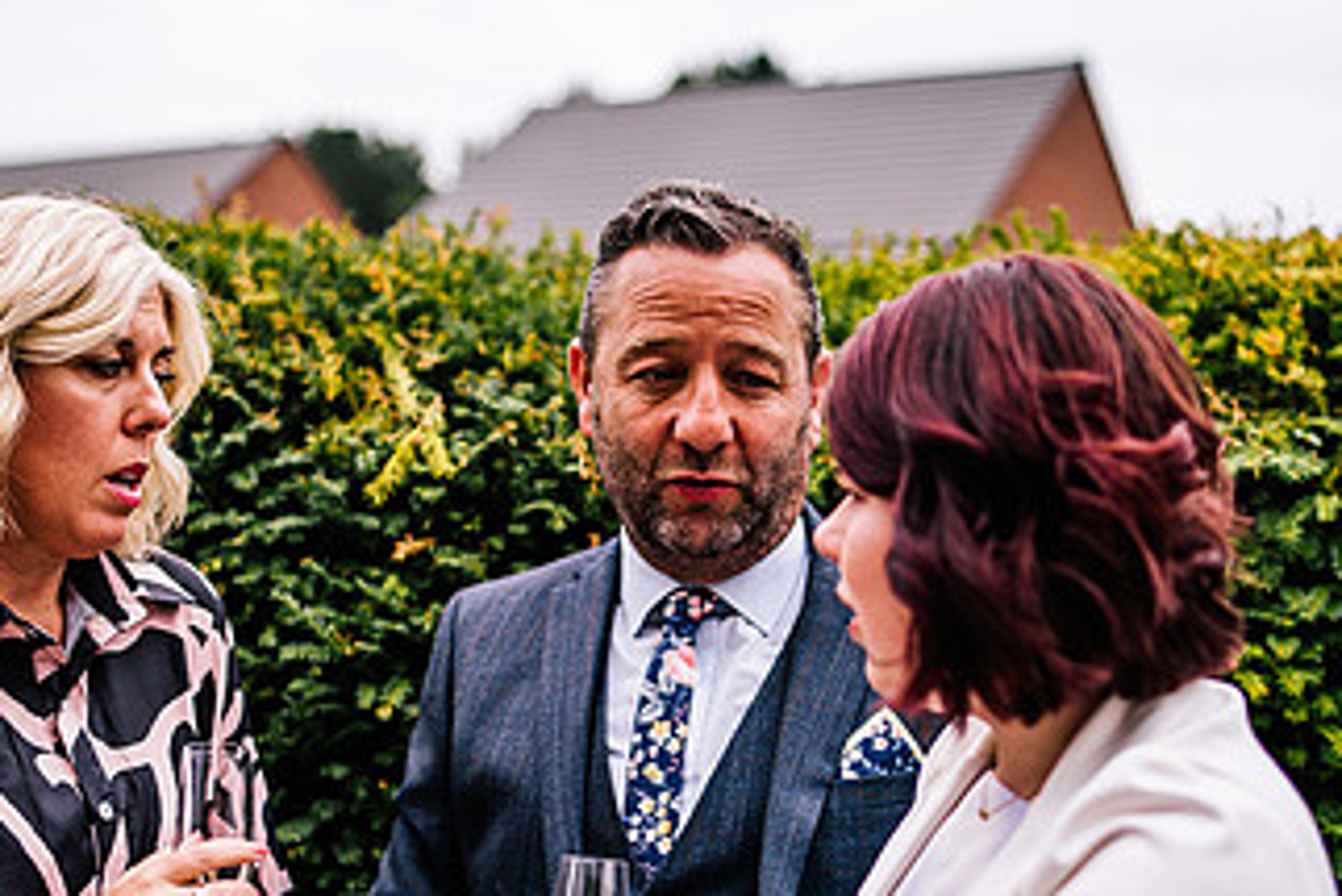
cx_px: 663
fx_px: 2349
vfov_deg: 21.5
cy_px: 602
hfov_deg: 31.9
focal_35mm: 63
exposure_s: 1/2500
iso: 100
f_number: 1.6
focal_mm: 35
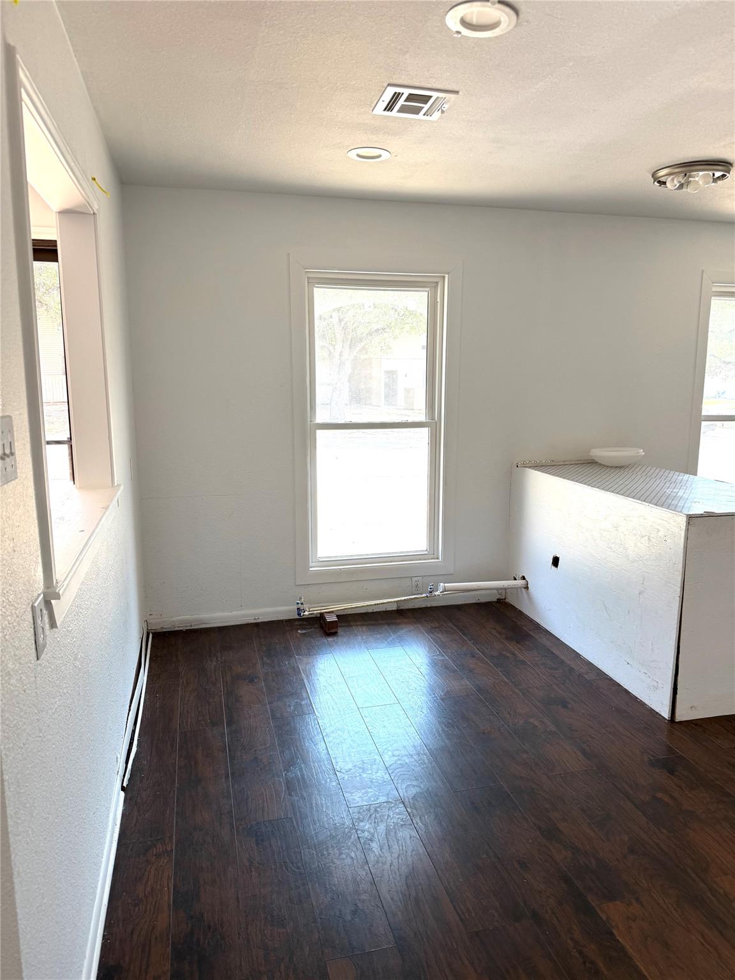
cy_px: 490
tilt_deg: -9.7
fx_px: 679
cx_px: 368
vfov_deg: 71.6
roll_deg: +0.4
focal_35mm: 24
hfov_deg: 56.8
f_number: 1.78
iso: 100
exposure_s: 1/233
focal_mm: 6.76
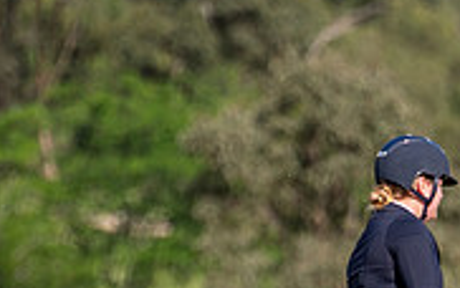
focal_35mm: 940
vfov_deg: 1.4
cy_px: 361
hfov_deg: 2.2
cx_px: 522
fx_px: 11792
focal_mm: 200
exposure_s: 1/1600
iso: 100
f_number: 3.2
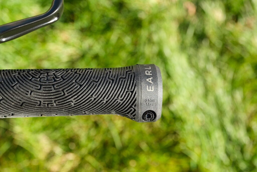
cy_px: 86
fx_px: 321
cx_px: 128
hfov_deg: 43.6
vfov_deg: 29.9
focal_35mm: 45
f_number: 5
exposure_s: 1/170
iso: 125
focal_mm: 30
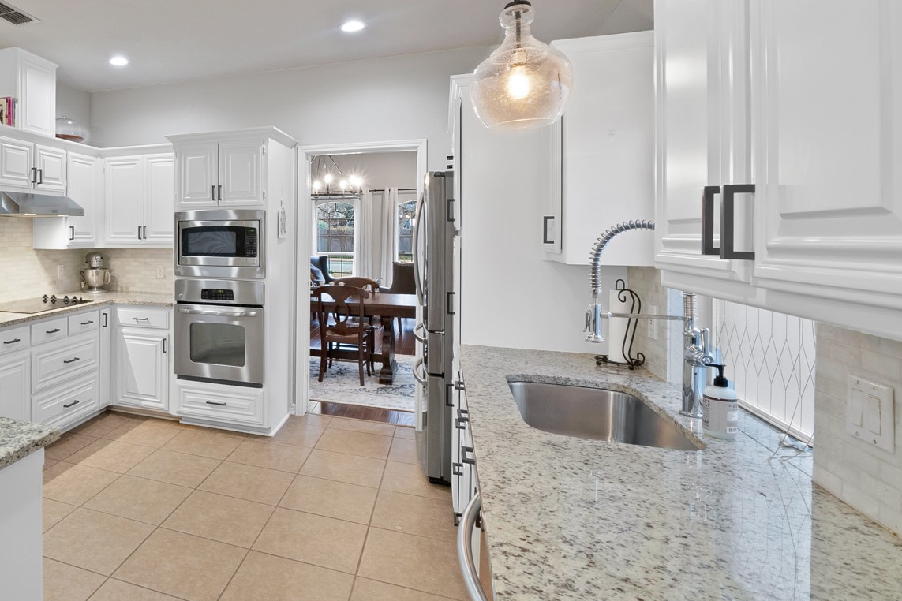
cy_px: 226
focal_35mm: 21
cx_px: 146
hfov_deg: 70.7
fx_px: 526
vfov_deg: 58.8
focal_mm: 12
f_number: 9
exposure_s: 1/3
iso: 640
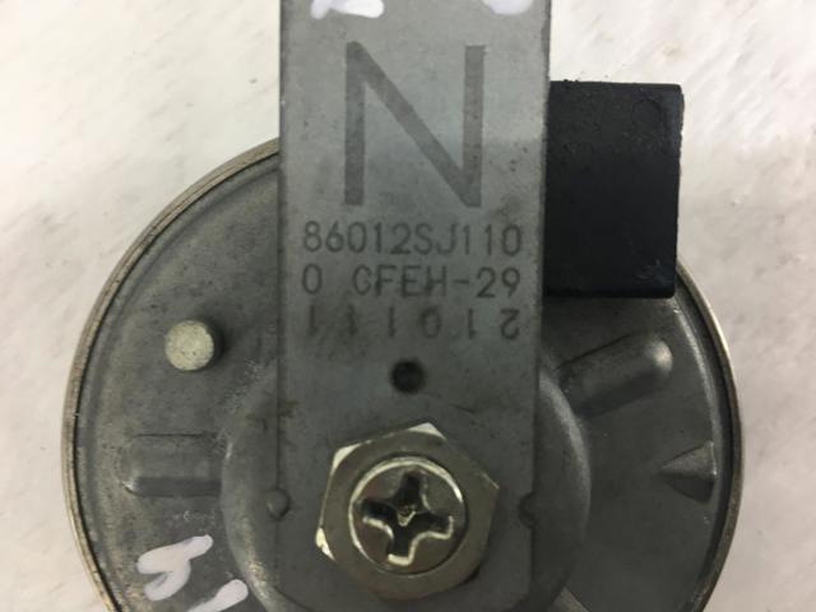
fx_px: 684
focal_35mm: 29
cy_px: 306
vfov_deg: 48.2
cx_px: 408
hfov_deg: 61.7
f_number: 2.2
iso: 25
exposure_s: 1/33
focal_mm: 4.15
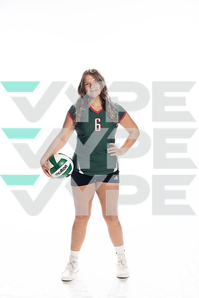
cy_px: 149
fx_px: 415
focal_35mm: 50
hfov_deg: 27.0
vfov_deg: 39.6
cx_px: 100
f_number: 8
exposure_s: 1/250
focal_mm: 50
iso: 400
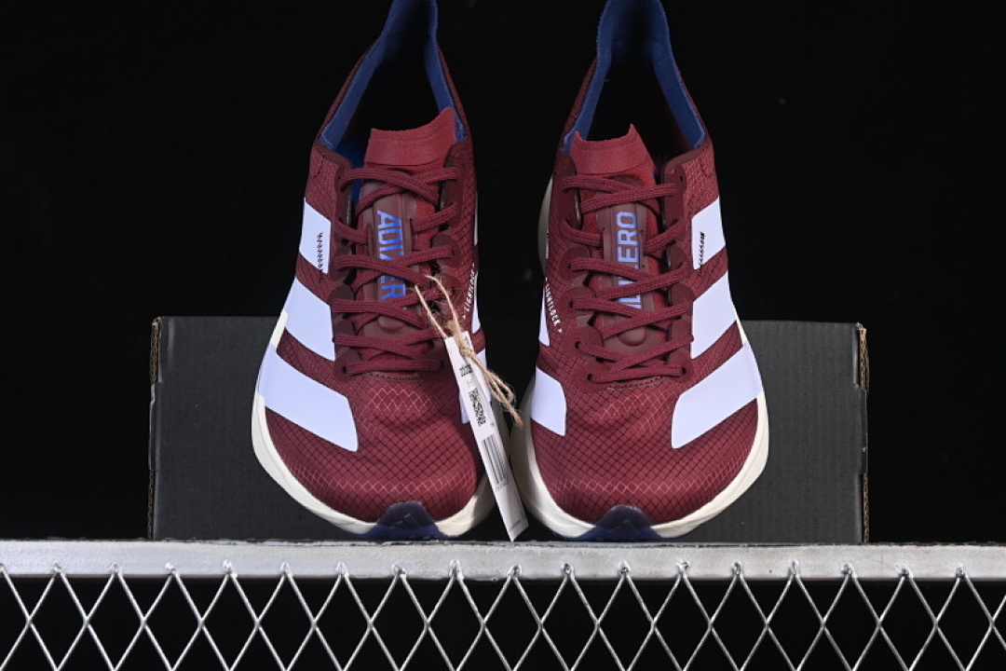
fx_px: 2096
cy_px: 336
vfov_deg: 18.2
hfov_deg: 27.0
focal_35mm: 75
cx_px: 503
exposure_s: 1/60
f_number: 7.1
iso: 160
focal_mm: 50
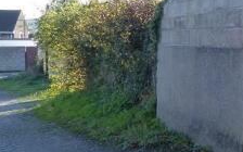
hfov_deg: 26.3
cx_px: 298
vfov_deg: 18.8
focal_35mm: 69
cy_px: 52
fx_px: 457
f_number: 4
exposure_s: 1/200
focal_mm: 4.5
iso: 160
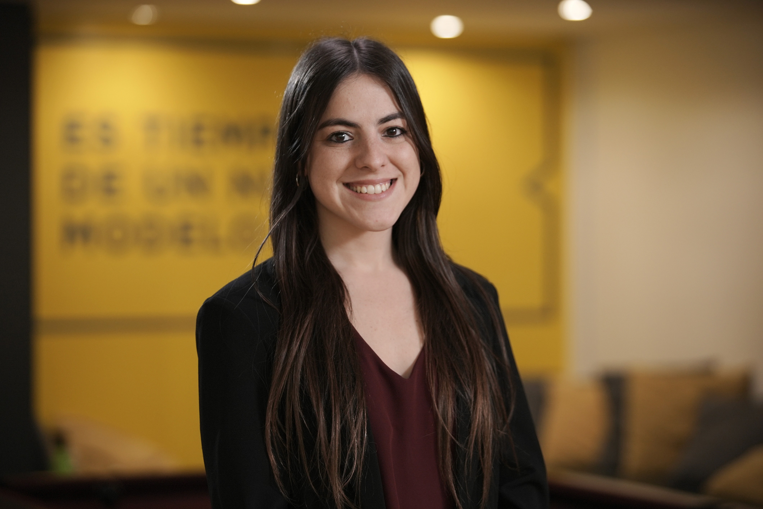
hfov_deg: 19.4
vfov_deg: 13.1
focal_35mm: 105
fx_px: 2227
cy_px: 254
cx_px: 382
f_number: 2.8
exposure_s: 1/250
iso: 1250
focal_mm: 105
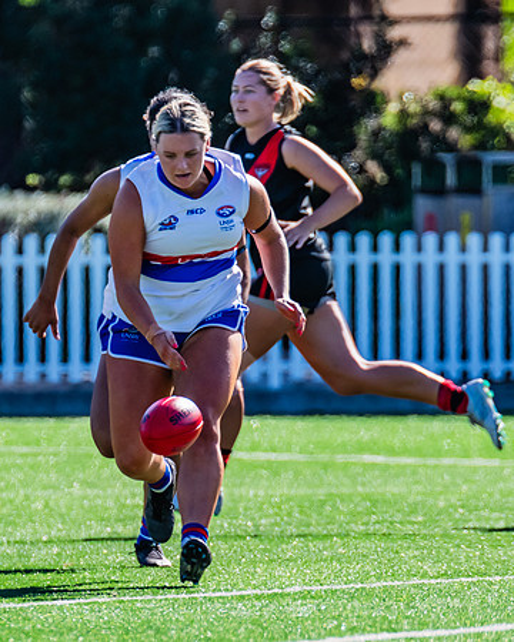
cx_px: 262
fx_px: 19501
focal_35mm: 1026
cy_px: 410
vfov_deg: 1.9
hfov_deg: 1.5
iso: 800
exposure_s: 1/1250
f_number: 9
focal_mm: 550
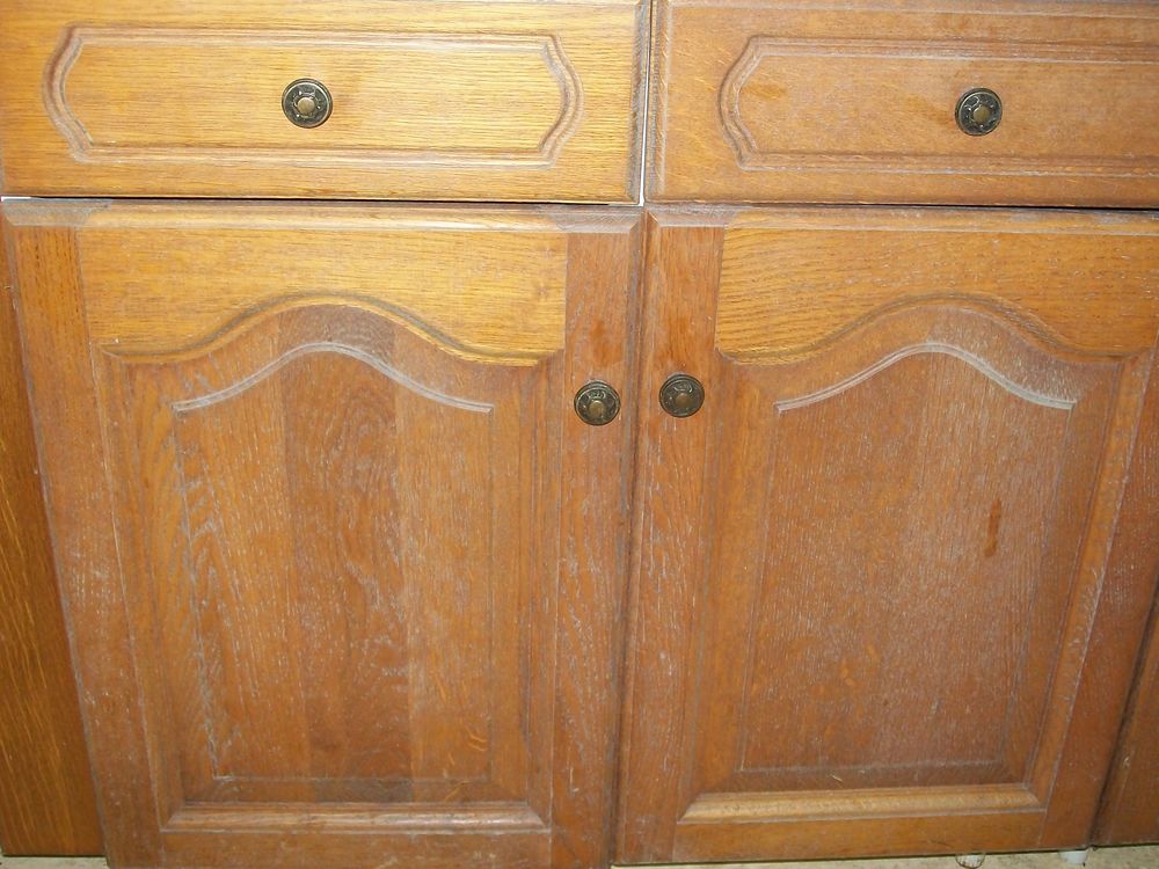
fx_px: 1507
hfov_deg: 42.1
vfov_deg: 32.2
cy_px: 434
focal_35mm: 45
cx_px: 580
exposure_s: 1/40
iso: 160
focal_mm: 7.6
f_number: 3
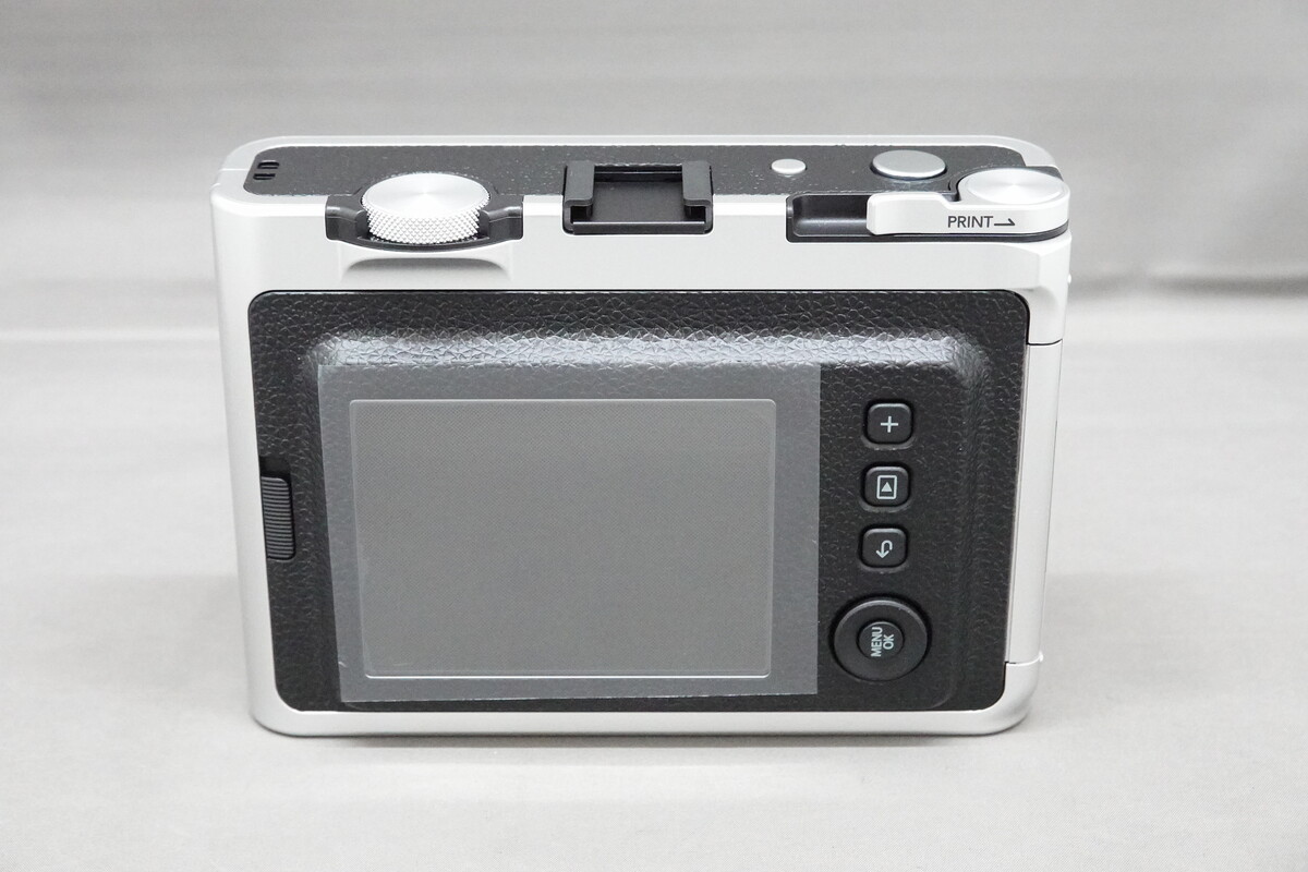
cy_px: 436
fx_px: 2543
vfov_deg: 19.5
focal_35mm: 70
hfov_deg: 28.8
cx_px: 654
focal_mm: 25.85
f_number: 5.6
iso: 5000
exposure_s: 1/80
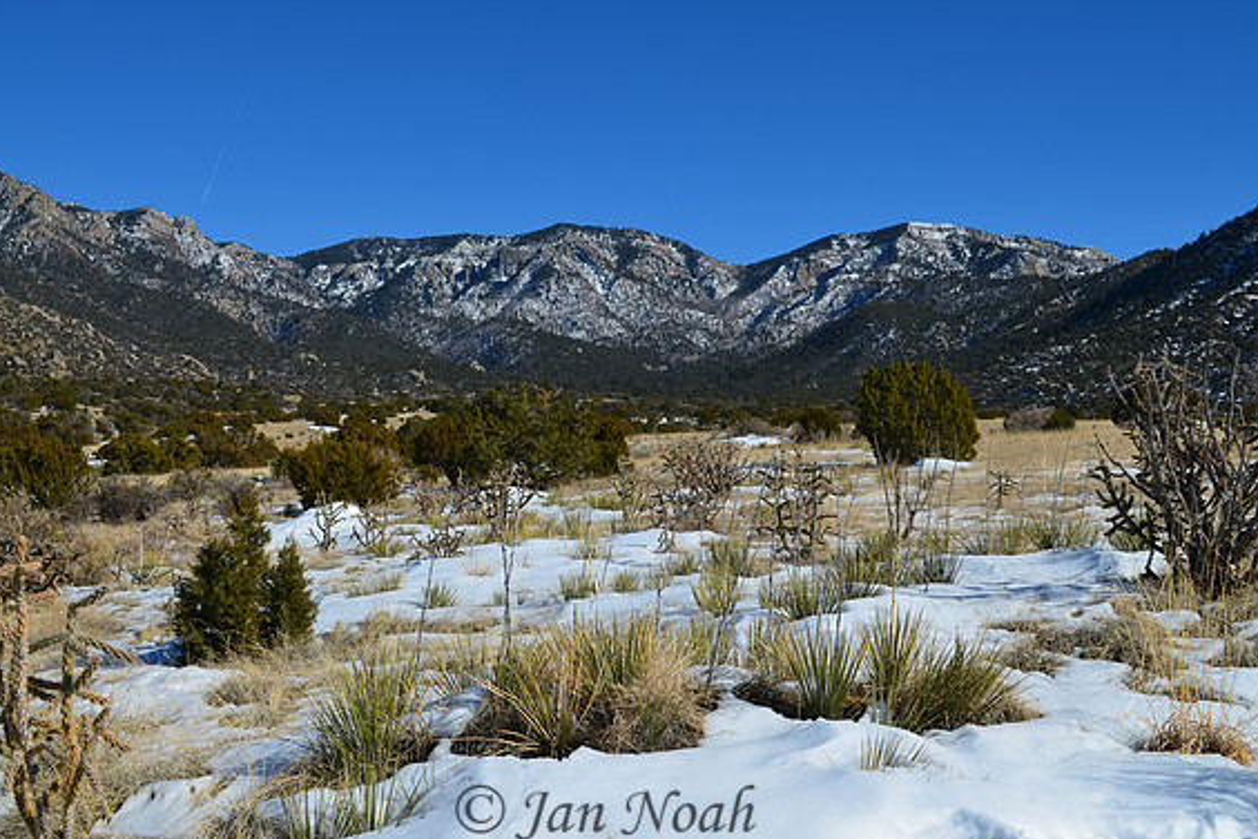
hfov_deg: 48.5
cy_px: 426
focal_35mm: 40
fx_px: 1398
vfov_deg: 33.4
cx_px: 633
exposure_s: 1/200
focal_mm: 26
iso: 100
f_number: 13
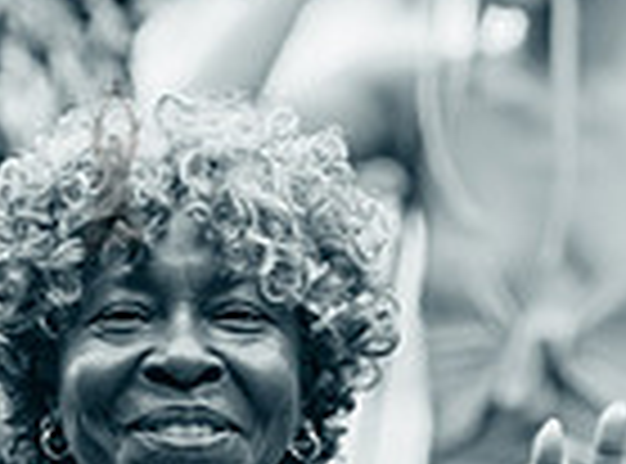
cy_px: 607
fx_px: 16440
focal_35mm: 913
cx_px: 117
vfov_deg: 1.6
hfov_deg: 2.2
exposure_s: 1/640
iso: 2000
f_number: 2.8
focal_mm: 170
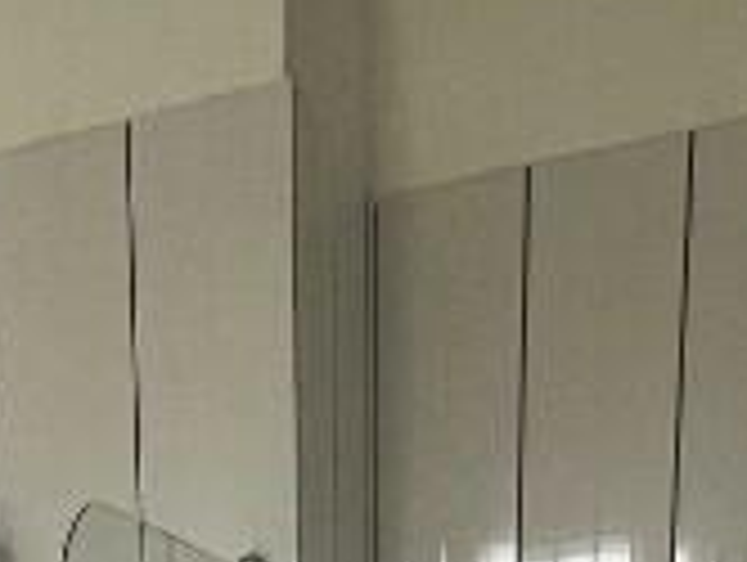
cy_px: 1461
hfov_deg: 23.1
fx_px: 1729
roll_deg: +4.4
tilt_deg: -17.2
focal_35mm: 80
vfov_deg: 12.7
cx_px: -54
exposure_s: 1/99
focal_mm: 1.57
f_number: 1.8
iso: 80
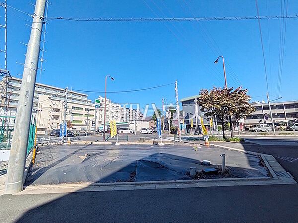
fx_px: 121
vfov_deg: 85.7
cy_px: 112
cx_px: 149
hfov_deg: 102.1
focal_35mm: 14
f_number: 2.2
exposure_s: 1/1923
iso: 45
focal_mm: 1.83
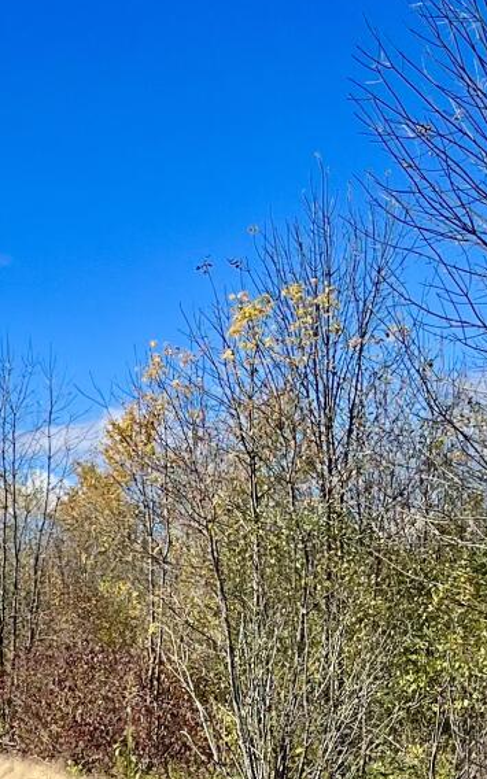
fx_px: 2060
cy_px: 783
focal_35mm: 97
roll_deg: -0.4
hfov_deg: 11.9
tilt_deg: -1.7
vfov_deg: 20.7
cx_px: -519
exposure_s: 1/3413
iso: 50
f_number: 1.6
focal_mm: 5.1
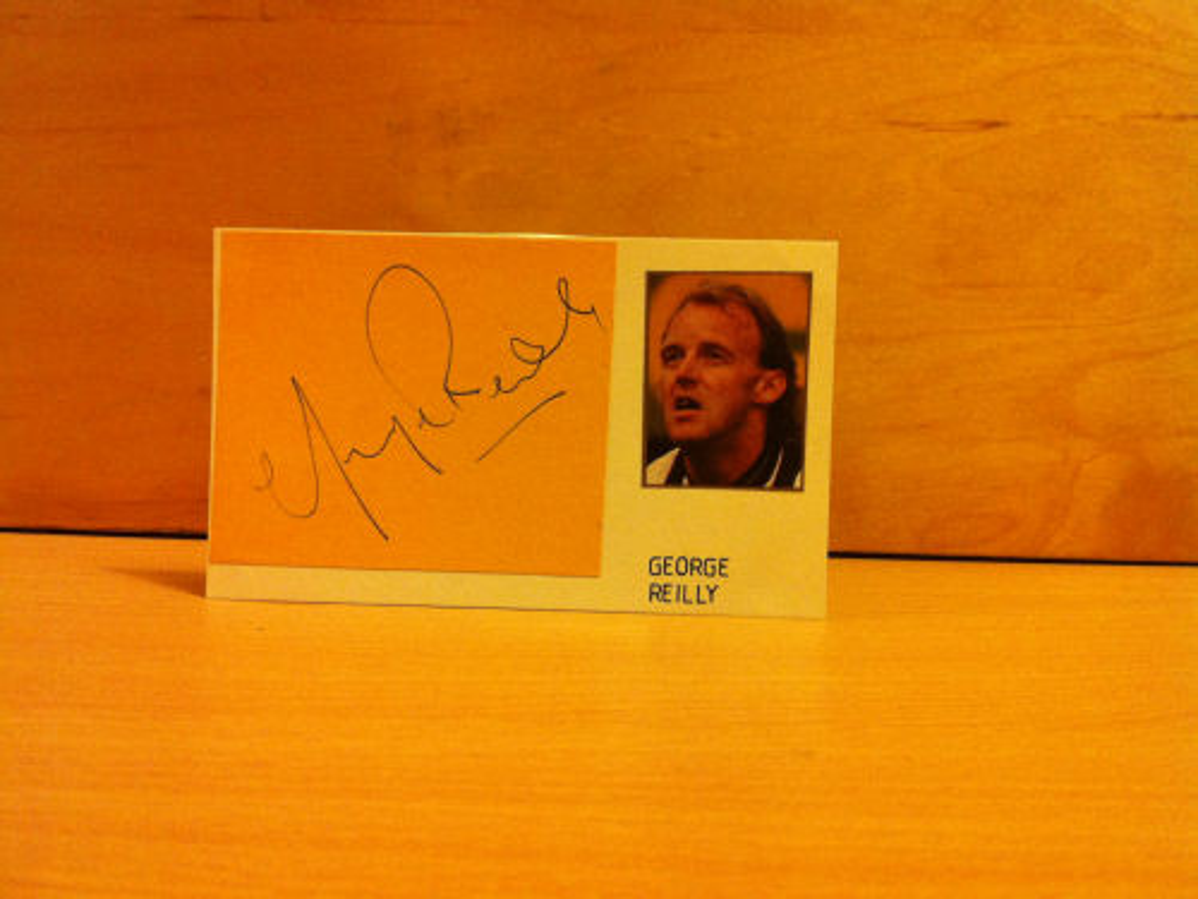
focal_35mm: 35
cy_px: 450
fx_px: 1211
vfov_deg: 40.7
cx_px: 599
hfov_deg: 52.6
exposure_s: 1/17
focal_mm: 3.85
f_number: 2.8
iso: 250
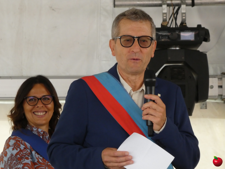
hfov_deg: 6.2
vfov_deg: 4.7
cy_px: 84
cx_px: 112
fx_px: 2073
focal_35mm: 319
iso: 640
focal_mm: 57.2
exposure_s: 1/80
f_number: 5.6
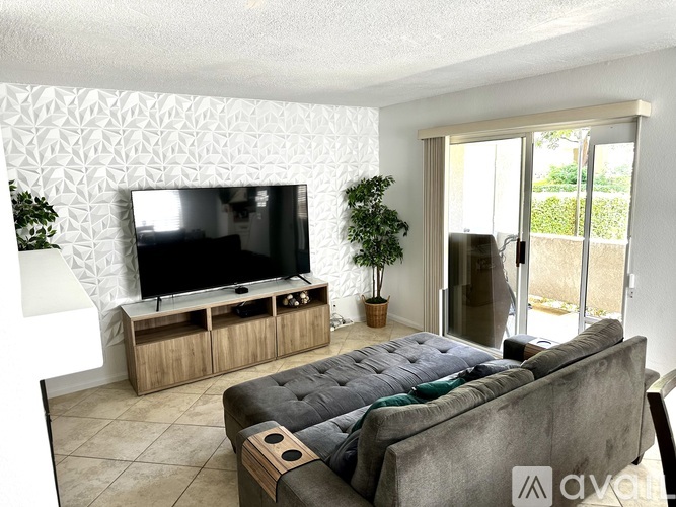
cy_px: 254
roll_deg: +1.2
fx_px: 469
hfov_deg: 71.6
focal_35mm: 24
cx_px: 338
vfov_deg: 56.8
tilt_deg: -9.4
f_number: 1.78
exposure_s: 1/60
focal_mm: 6.86
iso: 125
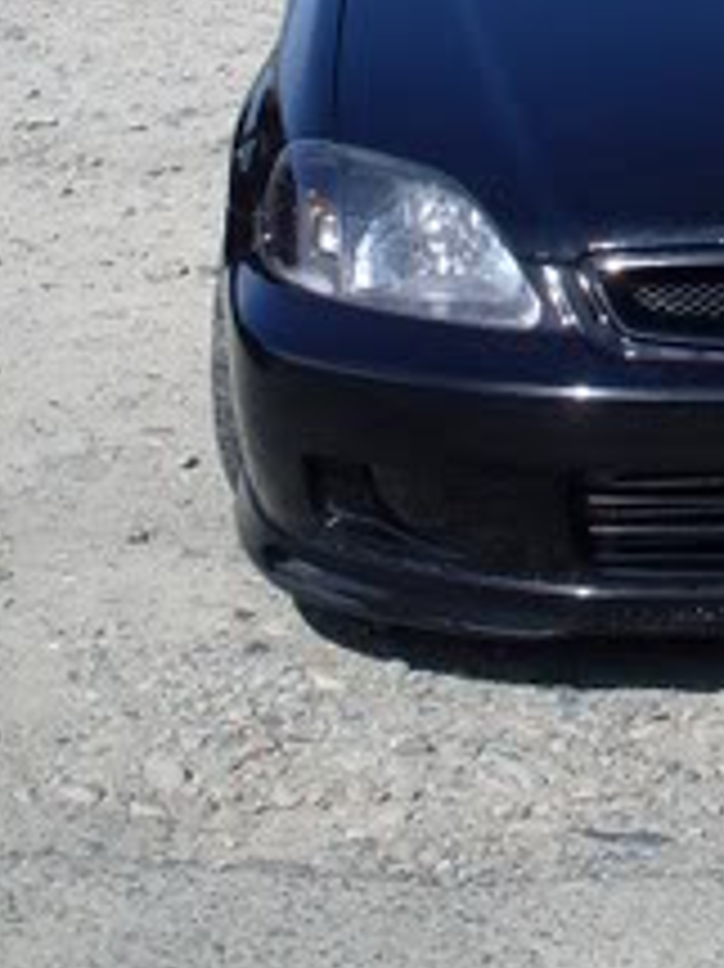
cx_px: 949
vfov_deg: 16.3
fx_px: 3154
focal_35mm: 113
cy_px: -365
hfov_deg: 12.7
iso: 80
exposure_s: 1/250
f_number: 8.4
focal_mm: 6.3
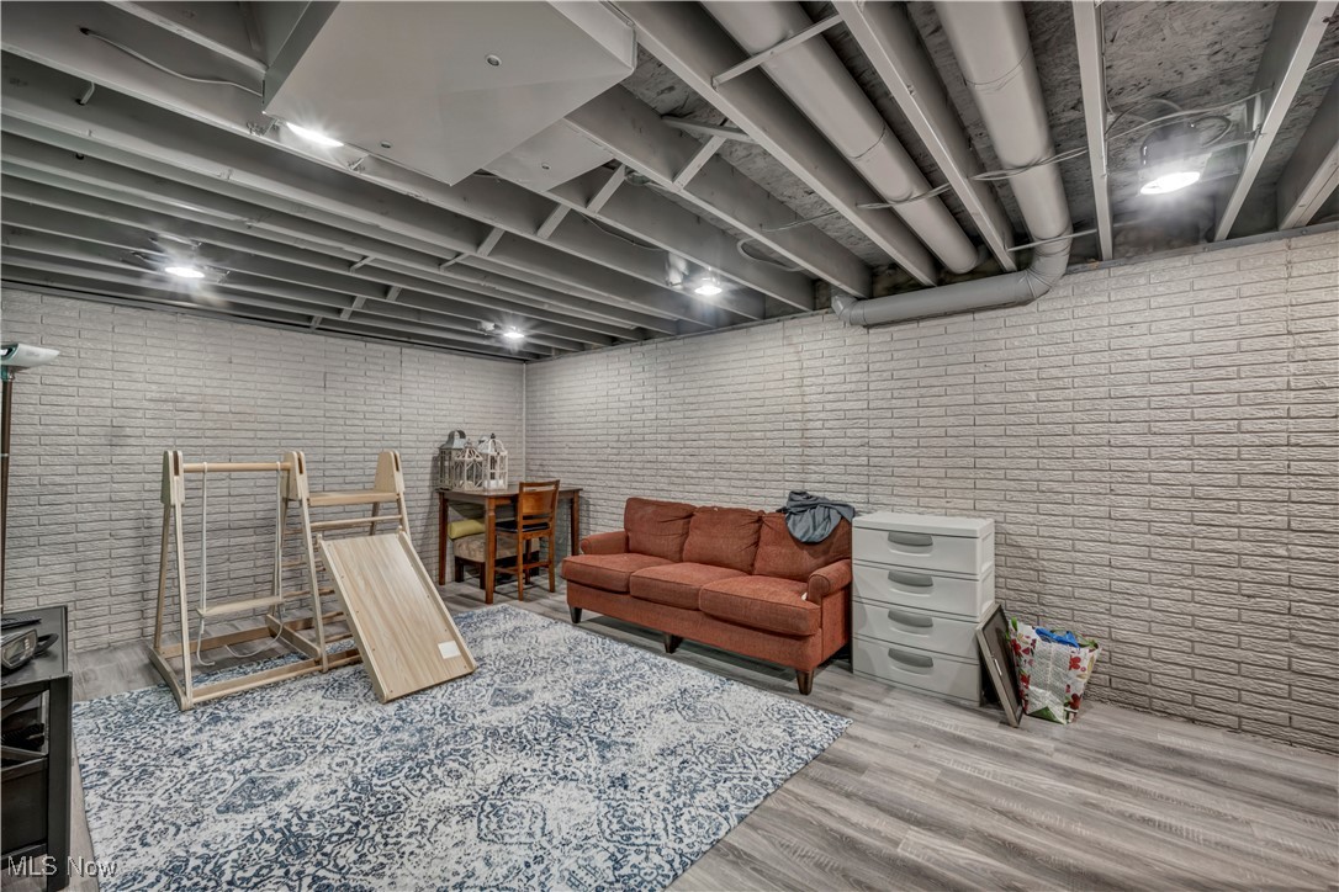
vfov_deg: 81.2
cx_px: 670
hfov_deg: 104.3
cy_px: 446
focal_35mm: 14
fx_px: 521
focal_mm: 14
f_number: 11
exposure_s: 1.3
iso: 200
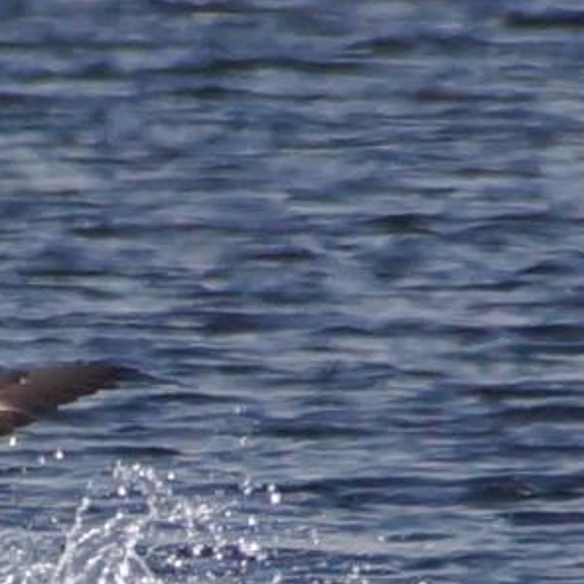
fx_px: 20576
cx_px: -235
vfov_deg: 1.6
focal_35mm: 1078
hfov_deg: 1.6
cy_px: 602
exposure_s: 1/400
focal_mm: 250
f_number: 6.3
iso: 320
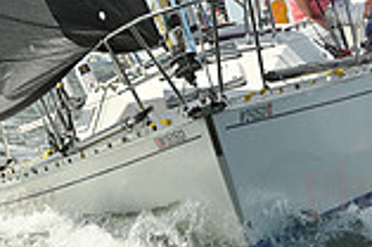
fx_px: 4661
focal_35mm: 452
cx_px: 180
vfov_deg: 3.0
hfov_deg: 4.6
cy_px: 70
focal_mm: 122
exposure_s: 1/1250
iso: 250
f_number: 8
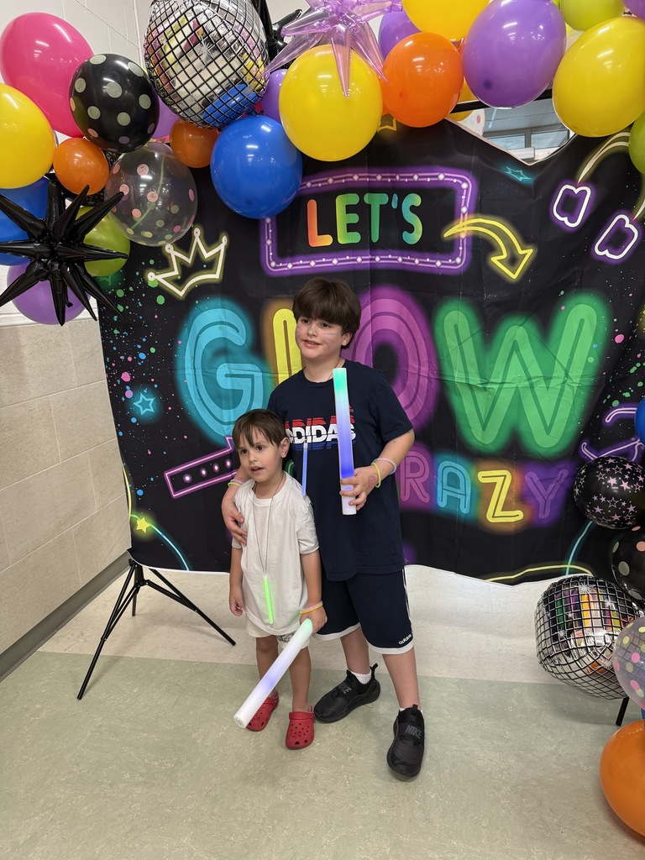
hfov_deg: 56.8
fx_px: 596
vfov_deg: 71.6
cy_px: 430
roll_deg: +2.5
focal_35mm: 24
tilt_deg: -12.0
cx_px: 322
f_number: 1.78
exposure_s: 1/60
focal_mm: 6.76
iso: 200
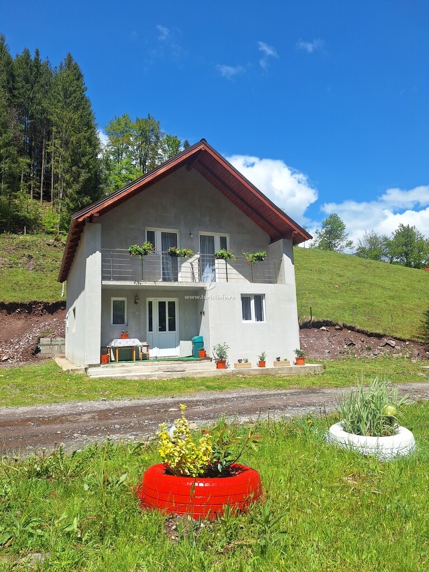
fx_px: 380
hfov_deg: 58.9
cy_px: 286
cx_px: 214
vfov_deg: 73.9
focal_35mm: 23
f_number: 1.8
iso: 40
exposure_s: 1/2924
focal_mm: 5.54
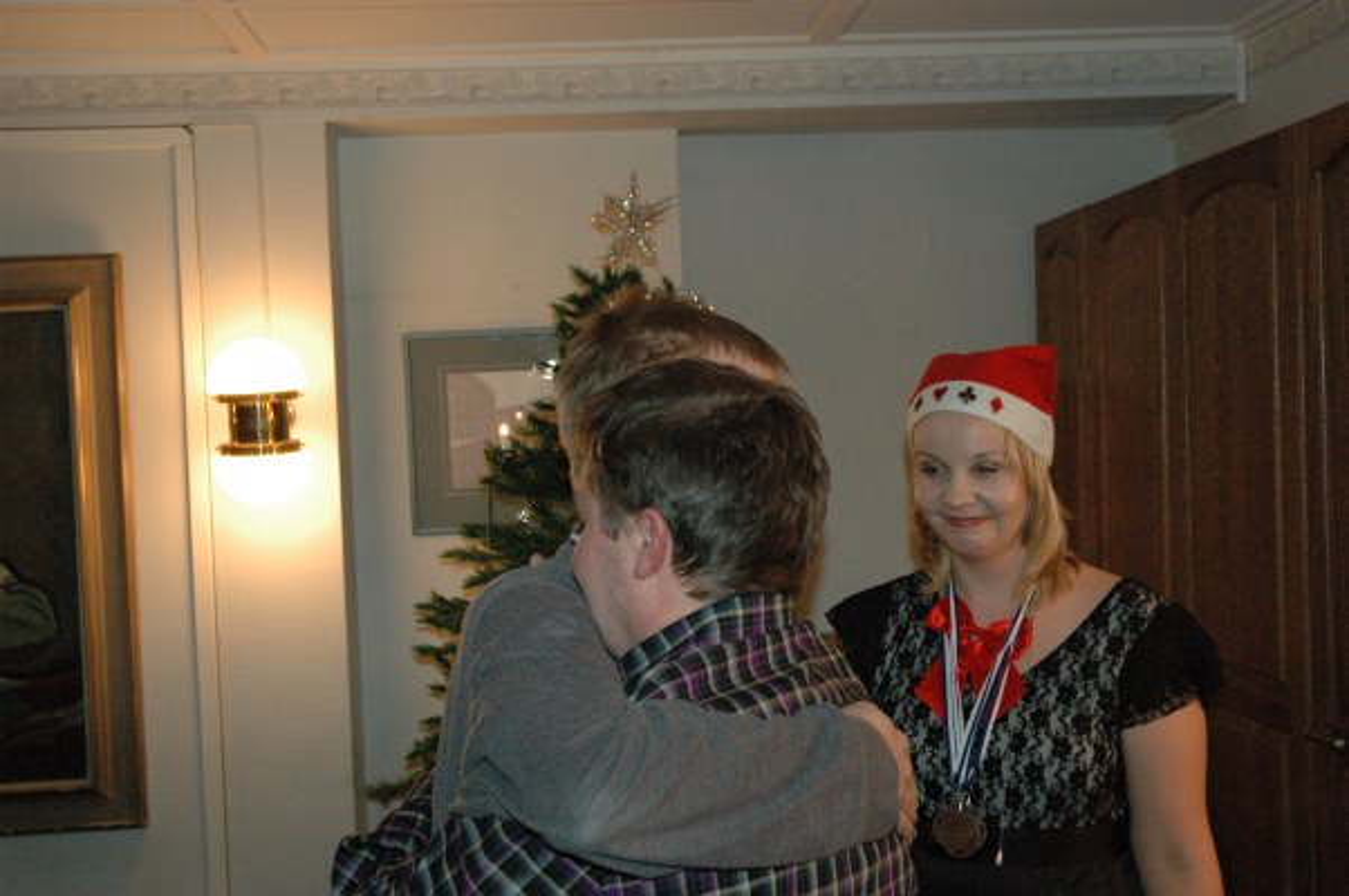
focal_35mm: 44
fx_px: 1628
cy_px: 448
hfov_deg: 45.0
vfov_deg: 30.8
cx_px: 674
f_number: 5
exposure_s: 1/80
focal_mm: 29
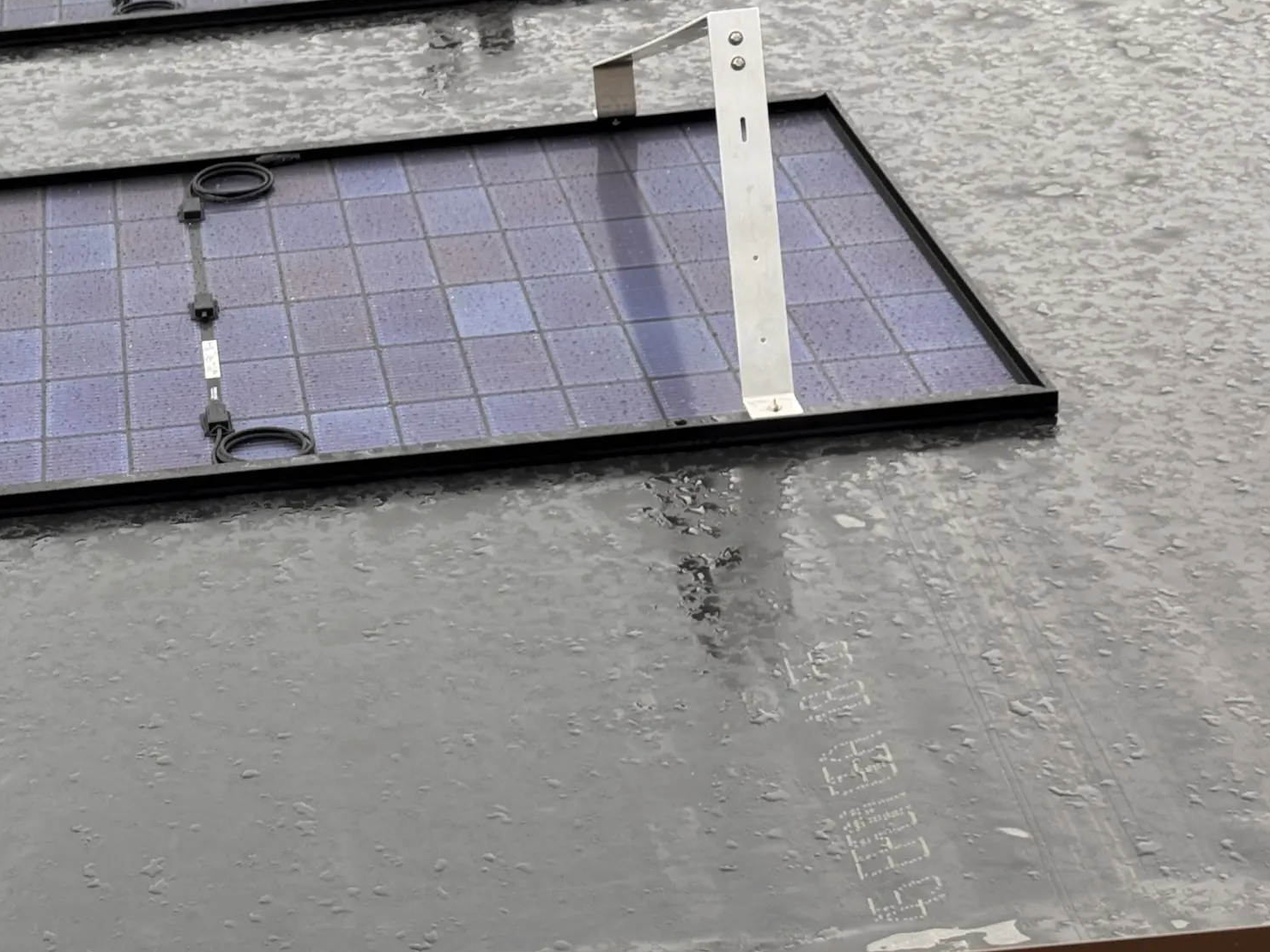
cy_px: 388
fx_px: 3045
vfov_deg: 17.8
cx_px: 190
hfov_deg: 23.1
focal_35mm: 83
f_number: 1.78
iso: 50
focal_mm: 6.76
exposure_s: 1/207
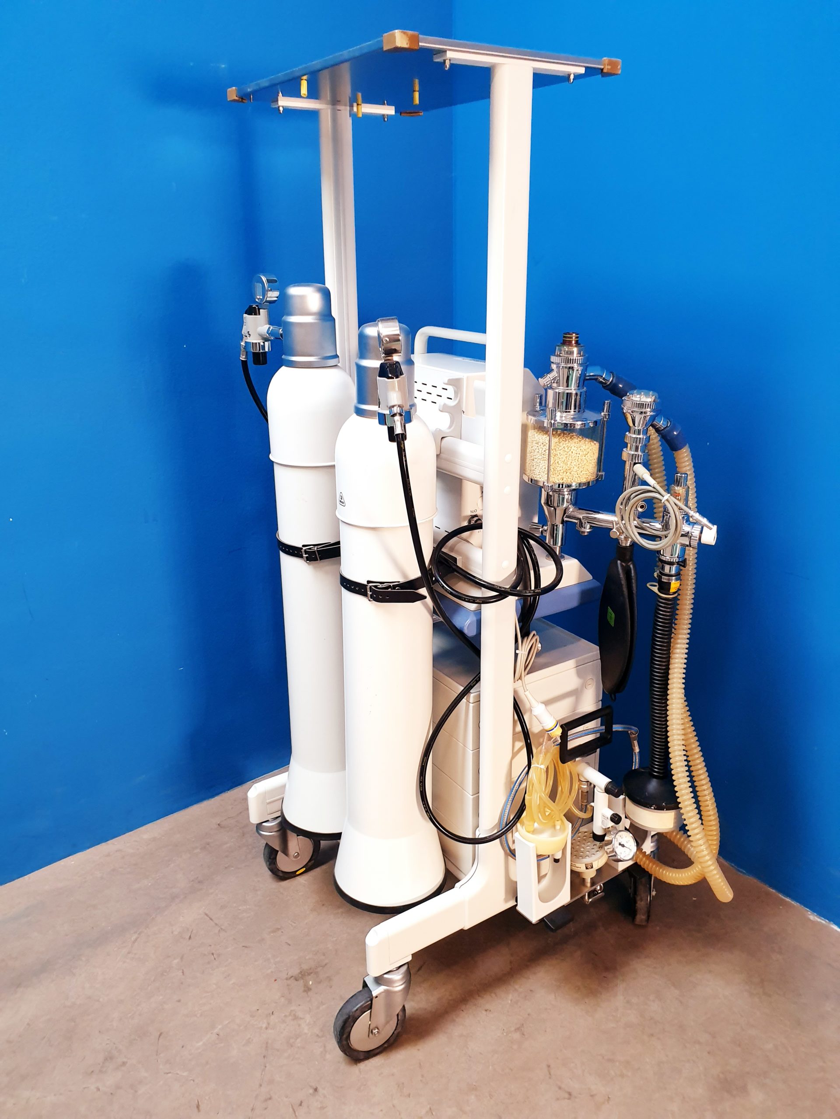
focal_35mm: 26
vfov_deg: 67.3
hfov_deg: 53.1
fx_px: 841
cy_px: 560
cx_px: 420
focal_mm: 4.3
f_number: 2.4
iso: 250
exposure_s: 1/50
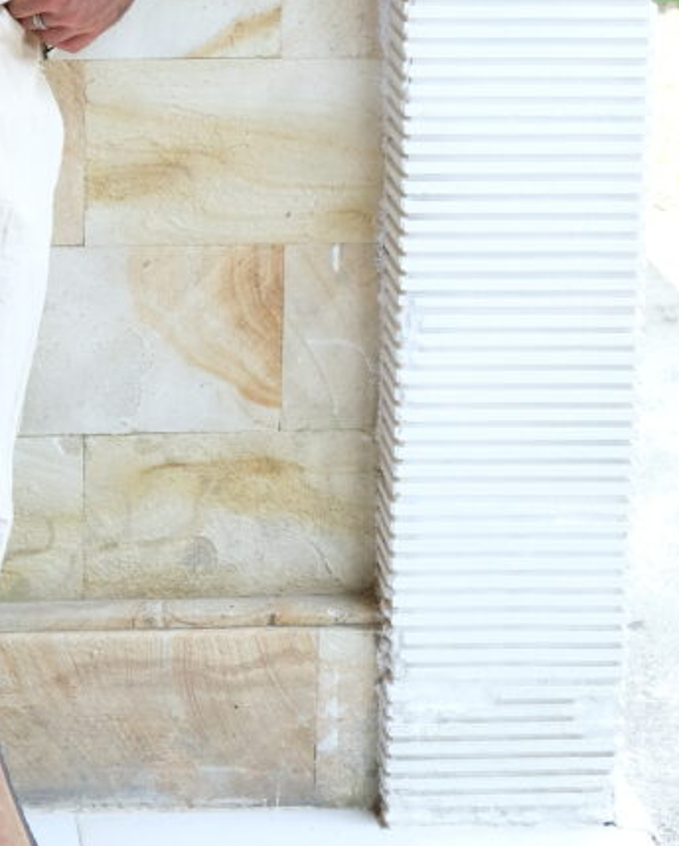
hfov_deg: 12.8
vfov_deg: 16.0
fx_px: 2960
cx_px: -81
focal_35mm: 118
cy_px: -10
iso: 400
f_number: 3.6
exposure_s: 1/200
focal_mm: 30.2
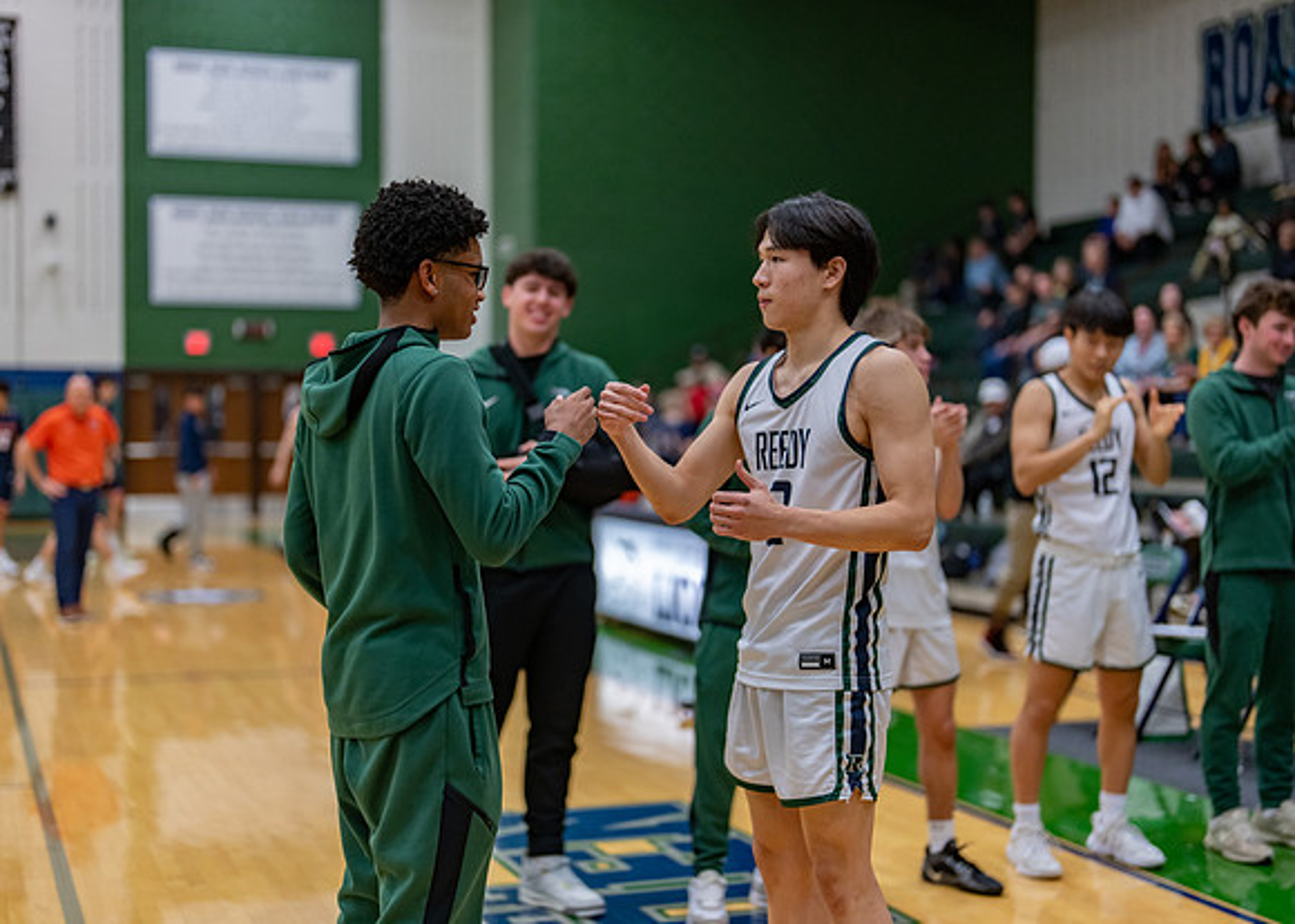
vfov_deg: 27.0
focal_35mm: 52
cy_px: 462
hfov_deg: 37.2
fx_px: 1926
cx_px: 648
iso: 800
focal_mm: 50
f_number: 1.2
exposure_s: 1/1000
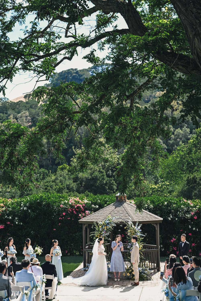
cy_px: 150
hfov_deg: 24.2
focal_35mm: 56
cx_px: 100
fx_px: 469
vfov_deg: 35.6
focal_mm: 56
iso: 100
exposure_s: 1/200
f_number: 5
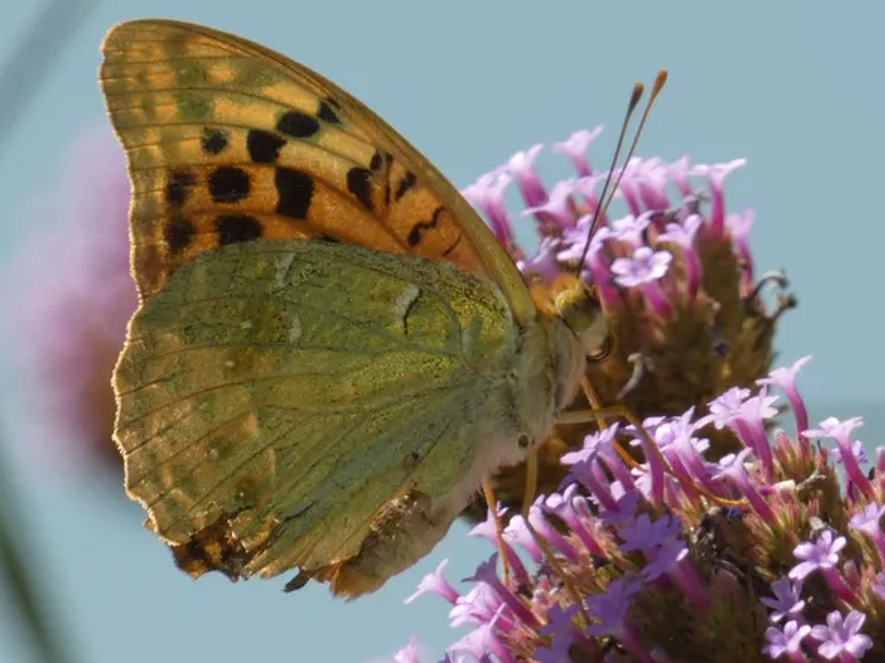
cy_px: 314
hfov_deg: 2.9
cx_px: 466
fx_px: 17228
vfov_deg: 2.2
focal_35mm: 674
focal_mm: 111.5
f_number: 5.6
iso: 80
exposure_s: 1/125
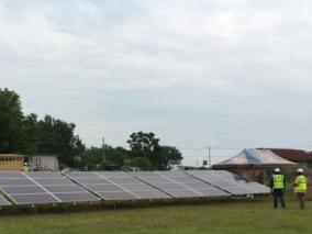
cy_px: 170
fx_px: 460
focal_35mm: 51
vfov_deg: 28.2
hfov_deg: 36.7
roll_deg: +0.2
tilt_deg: +3.0
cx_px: 81
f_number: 2.2
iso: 25
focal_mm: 4.15
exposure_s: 1/1399
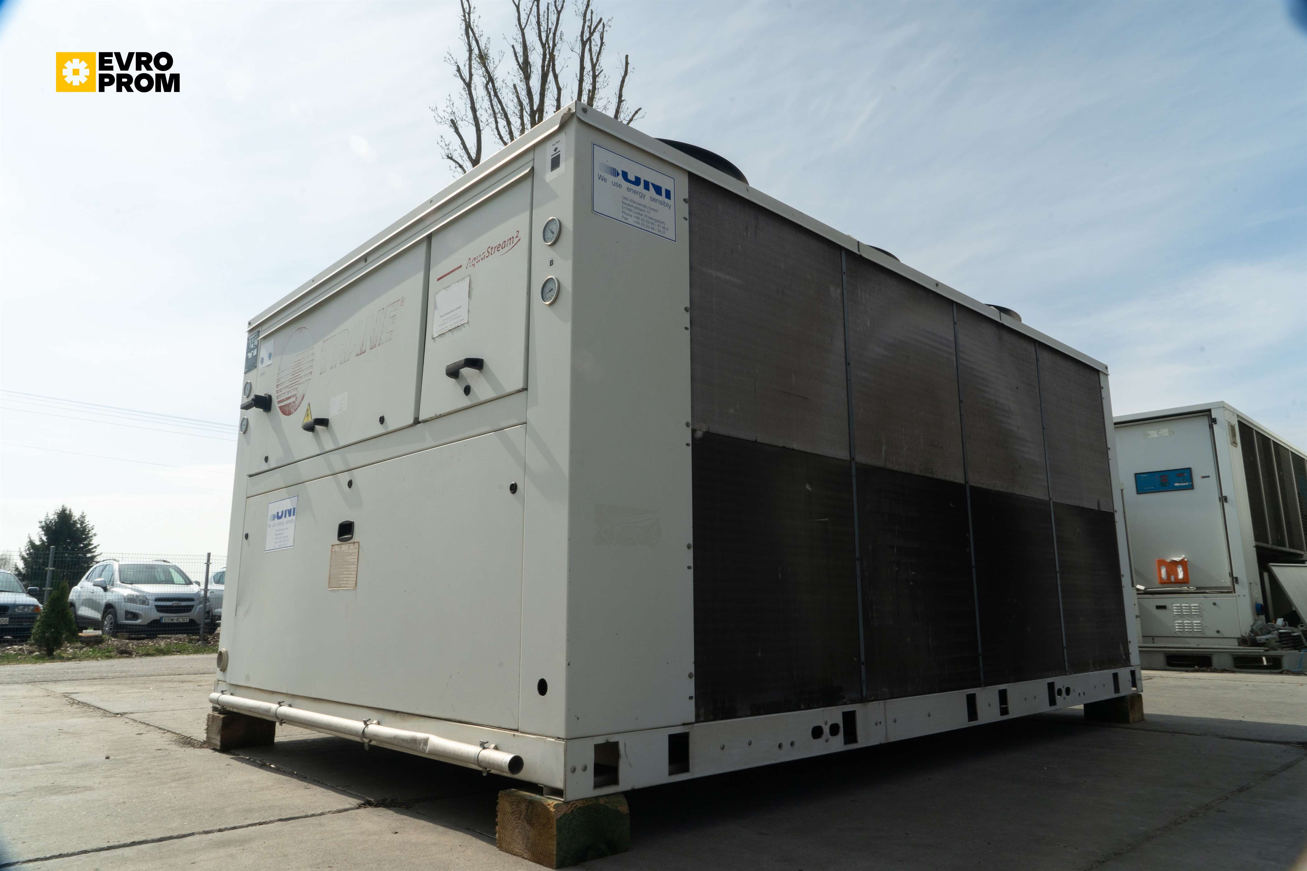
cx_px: 654
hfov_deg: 73.7
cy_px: 436
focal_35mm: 24
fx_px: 871
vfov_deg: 53.1
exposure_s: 1/80
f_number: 20
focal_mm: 24
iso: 160
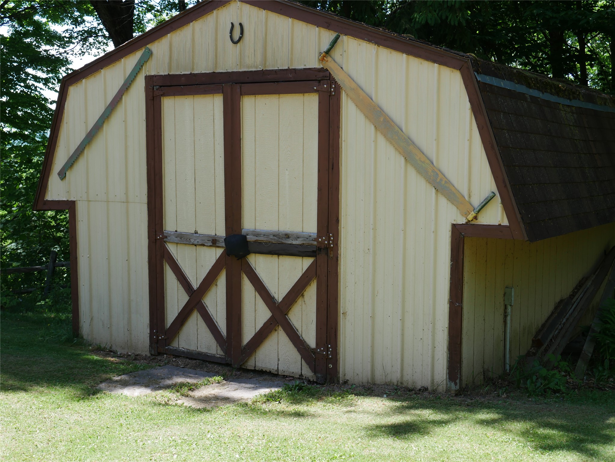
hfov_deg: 41.2
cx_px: 308
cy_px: 231
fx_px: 818
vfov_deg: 31.5
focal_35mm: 46
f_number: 6.3
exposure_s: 1/160
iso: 200
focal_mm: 23
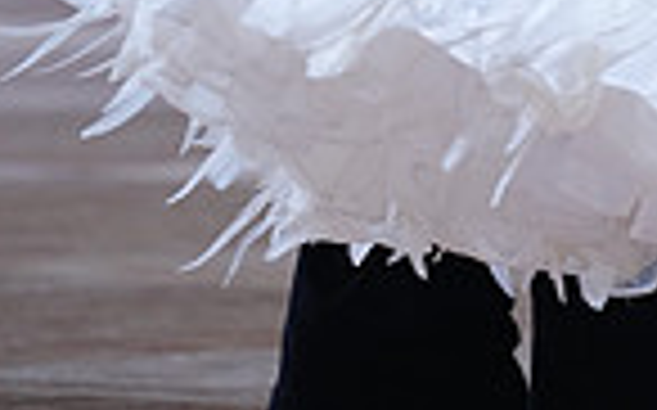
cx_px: 853
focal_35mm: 788
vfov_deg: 1.7
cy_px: -604
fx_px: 14099
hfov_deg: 2.7
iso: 640
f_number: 2.8
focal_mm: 194
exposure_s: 1/500
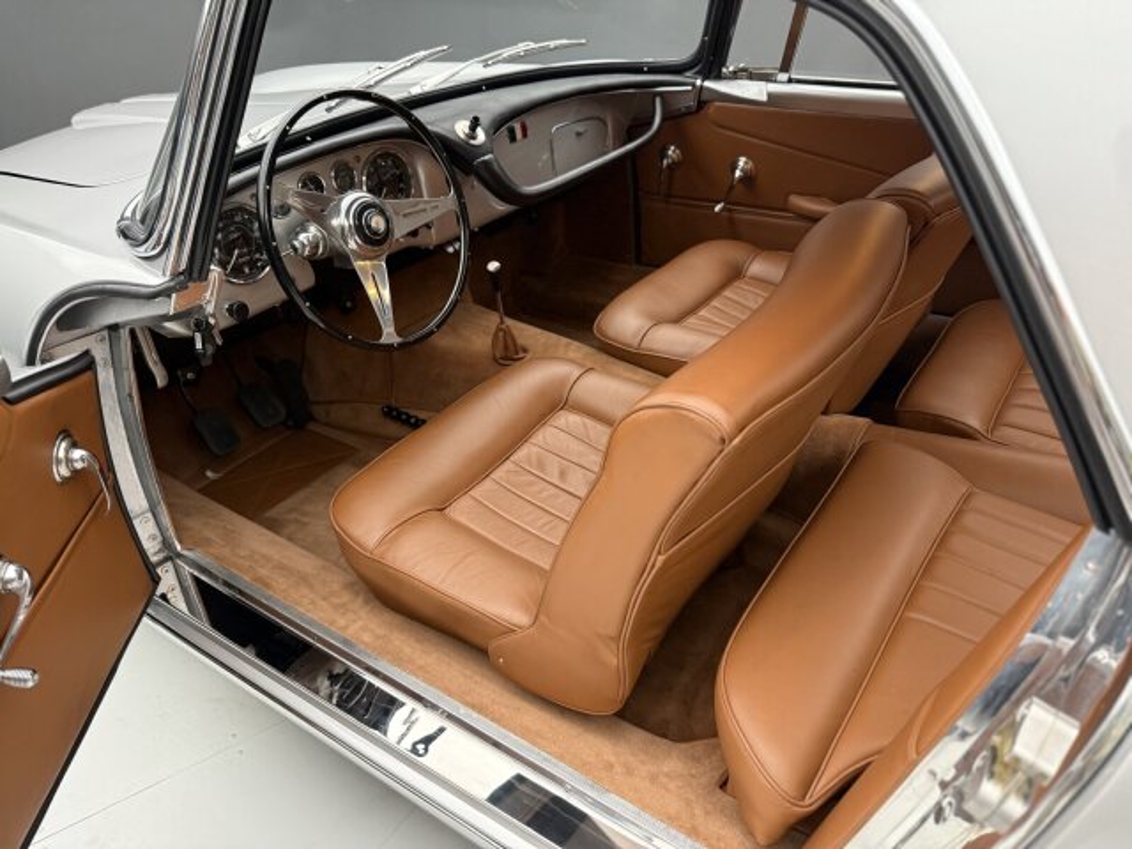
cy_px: 424
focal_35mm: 24
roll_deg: +3.7
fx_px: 785
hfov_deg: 71.6
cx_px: 566
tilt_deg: -32.4
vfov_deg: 56.8
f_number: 1.78
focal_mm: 6.76
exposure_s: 1/50
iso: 250
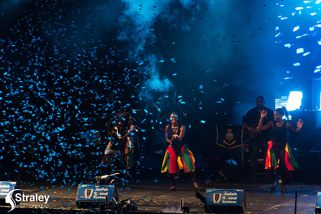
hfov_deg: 6.1
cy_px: 107
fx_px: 3030
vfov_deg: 4.0
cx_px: 160
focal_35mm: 340
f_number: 5.6
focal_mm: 340
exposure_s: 1/200
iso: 2500
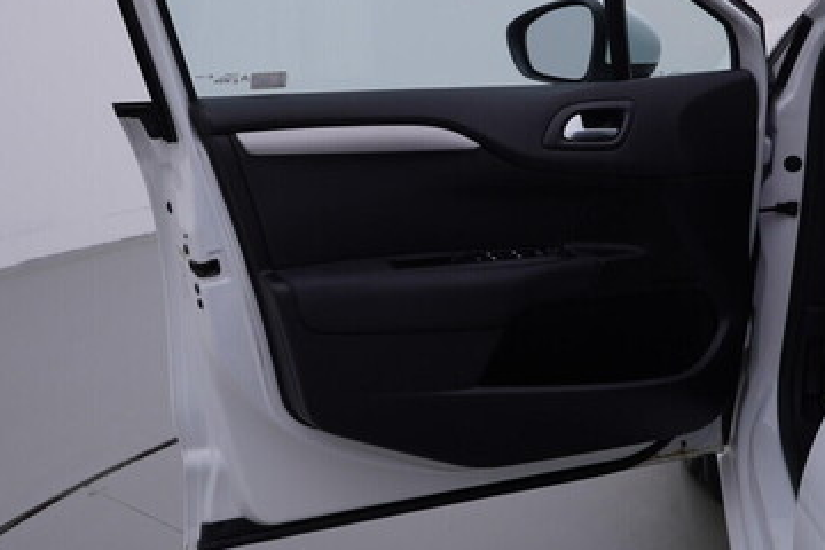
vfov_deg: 24.5
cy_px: 168
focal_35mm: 55
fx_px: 1260
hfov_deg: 36.2
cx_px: 385
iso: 125
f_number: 4.5
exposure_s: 1/100
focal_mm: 24
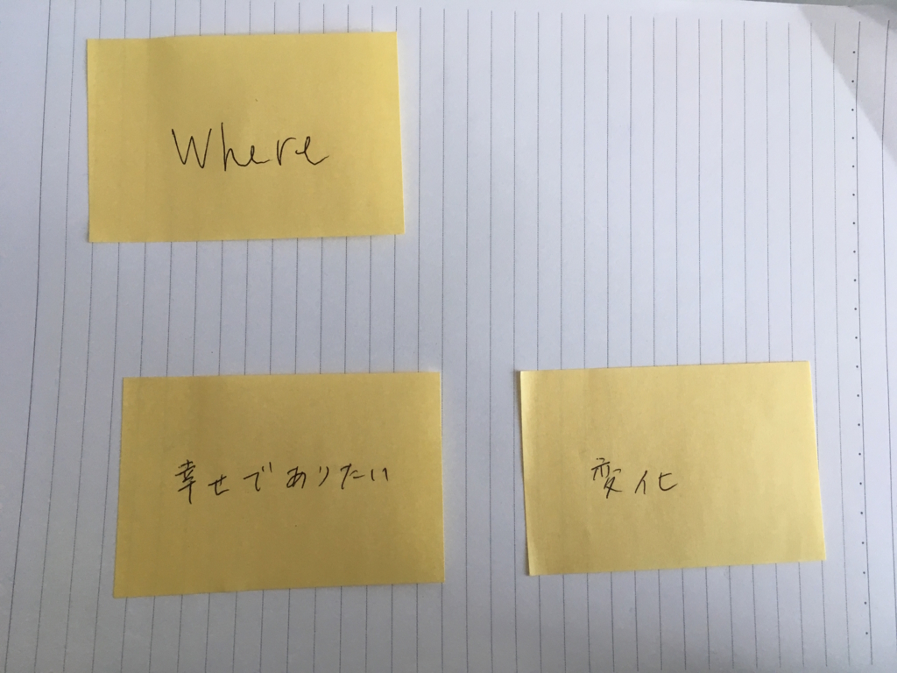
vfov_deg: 48.2
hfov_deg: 61.7
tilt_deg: -65.3
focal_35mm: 29
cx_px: 448
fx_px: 751
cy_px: 336
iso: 32
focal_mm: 4.15
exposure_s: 1/30
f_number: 2.2
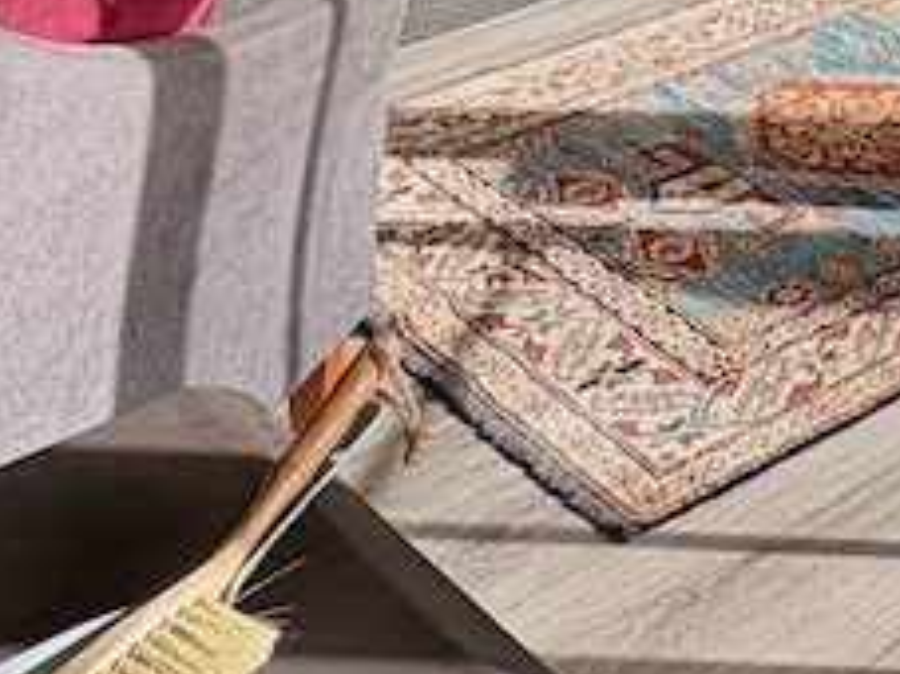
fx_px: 1923
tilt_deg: +0.2
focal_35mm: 74
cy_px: -753
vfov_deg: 15.2
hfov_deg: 21.9
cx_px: 1352
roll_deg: -1.3
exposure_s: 1/556
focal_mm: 2.22
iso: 64
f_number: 2.2
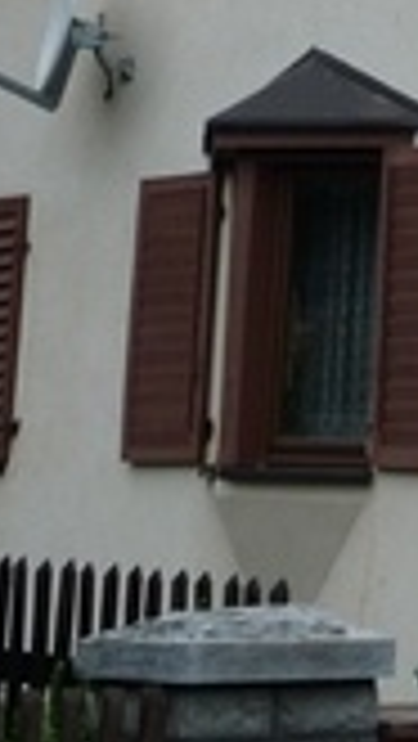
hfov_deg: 7.7
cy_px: -234
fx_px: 2971
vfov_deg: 13.7
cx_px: 845
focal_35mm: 151
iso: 100
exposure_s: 1/320
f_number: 3.8
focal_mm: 6.3
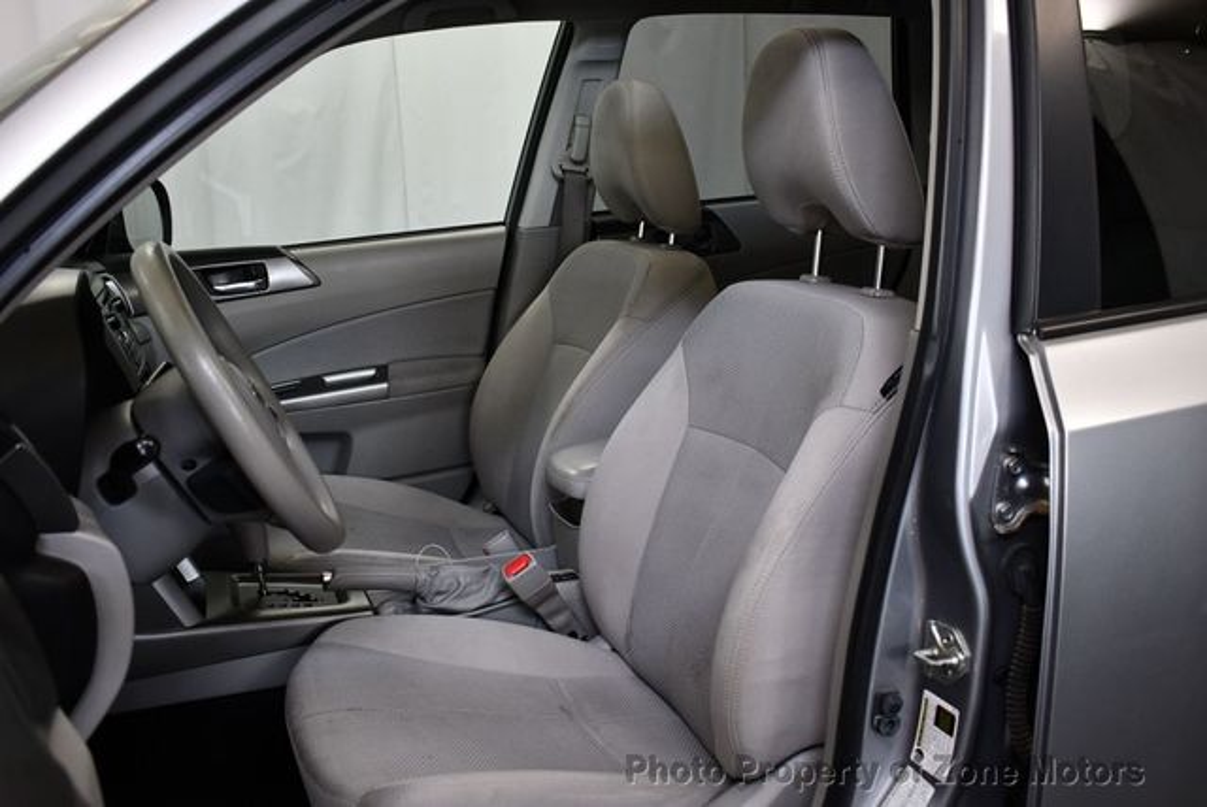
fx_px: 1208
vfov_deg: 36.9
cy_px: 404
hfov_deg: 53.1
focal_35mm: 36
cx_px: 604
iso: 800
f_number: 3.5
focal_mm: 18
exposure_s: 1/250
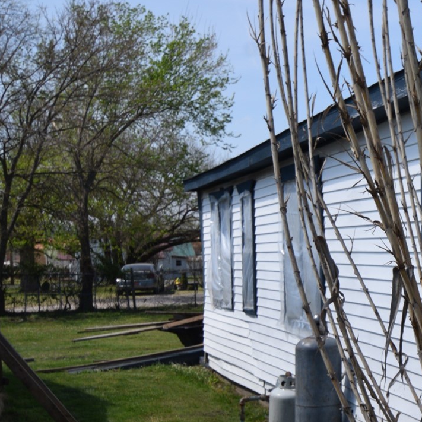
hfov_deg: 22.2
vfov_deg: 23.5
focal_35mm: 73
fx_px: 1007
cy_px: 295
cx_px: 480
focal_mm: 20
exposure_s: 1/400
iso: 200
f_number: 10
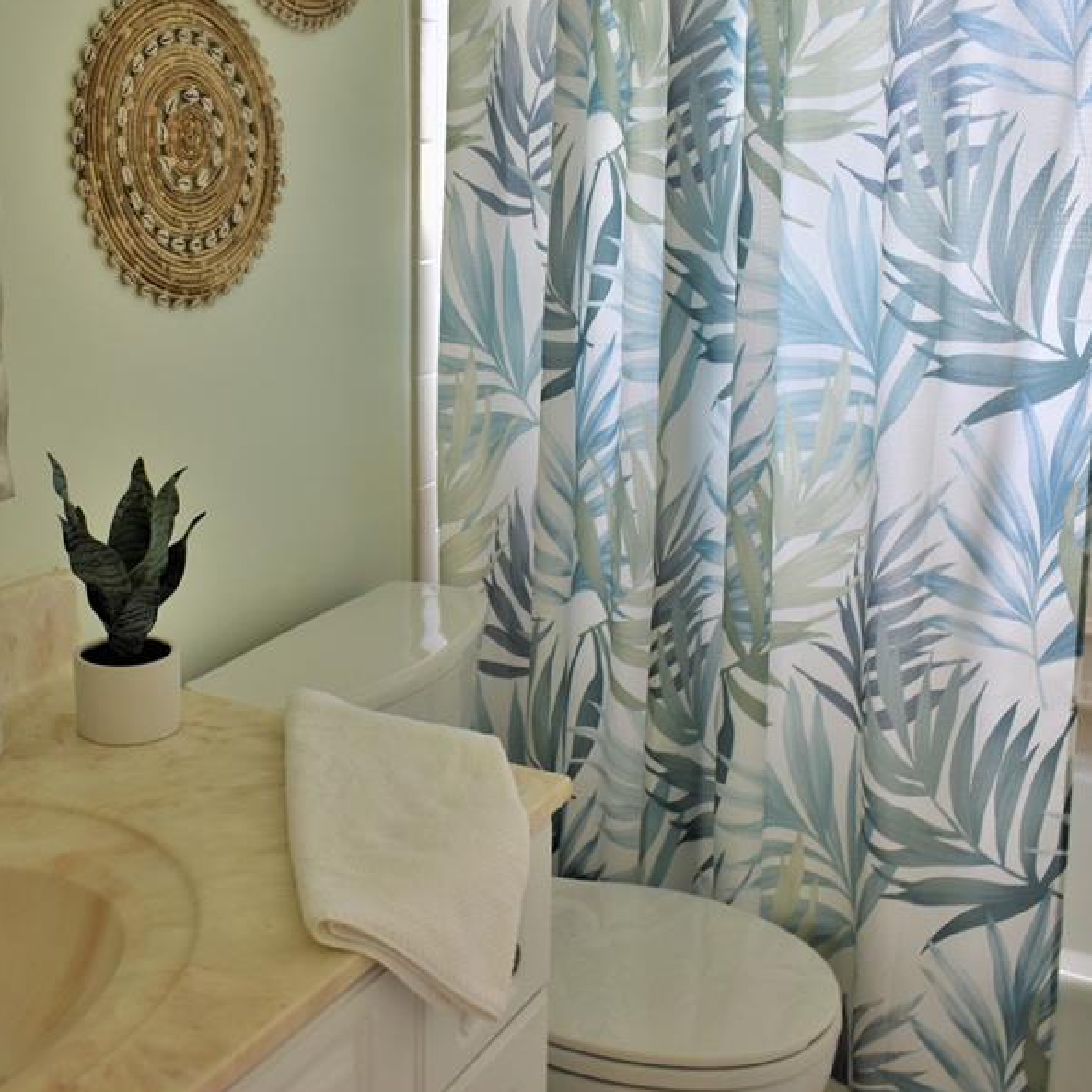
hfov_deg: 38.0
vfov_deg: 38.3
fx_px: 1570
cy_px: 470
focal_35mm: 44
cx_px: 379
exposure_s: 1/60
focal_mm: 20
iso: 400
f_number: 4
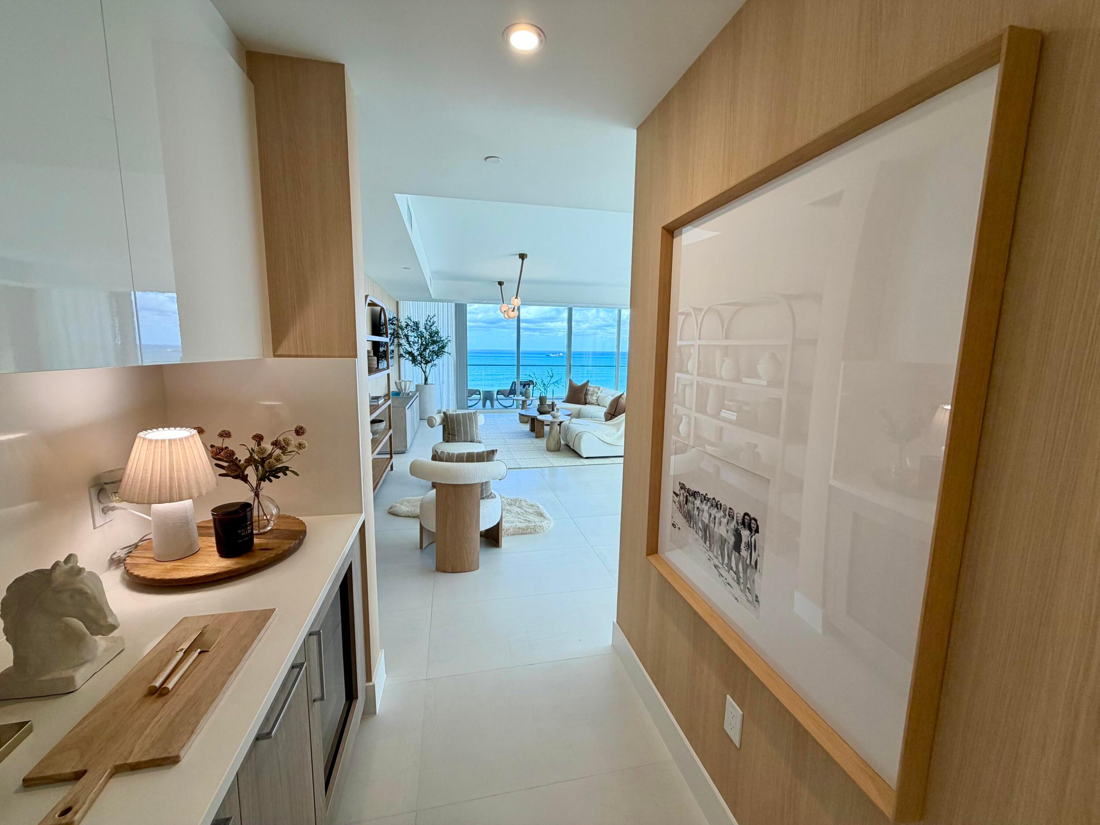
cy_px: 412
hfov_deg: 102.1
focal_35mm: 14
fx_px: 445
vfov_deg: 85.7
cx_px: 550
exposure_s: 1/120
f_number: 2.2
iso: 64
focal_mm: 2.22
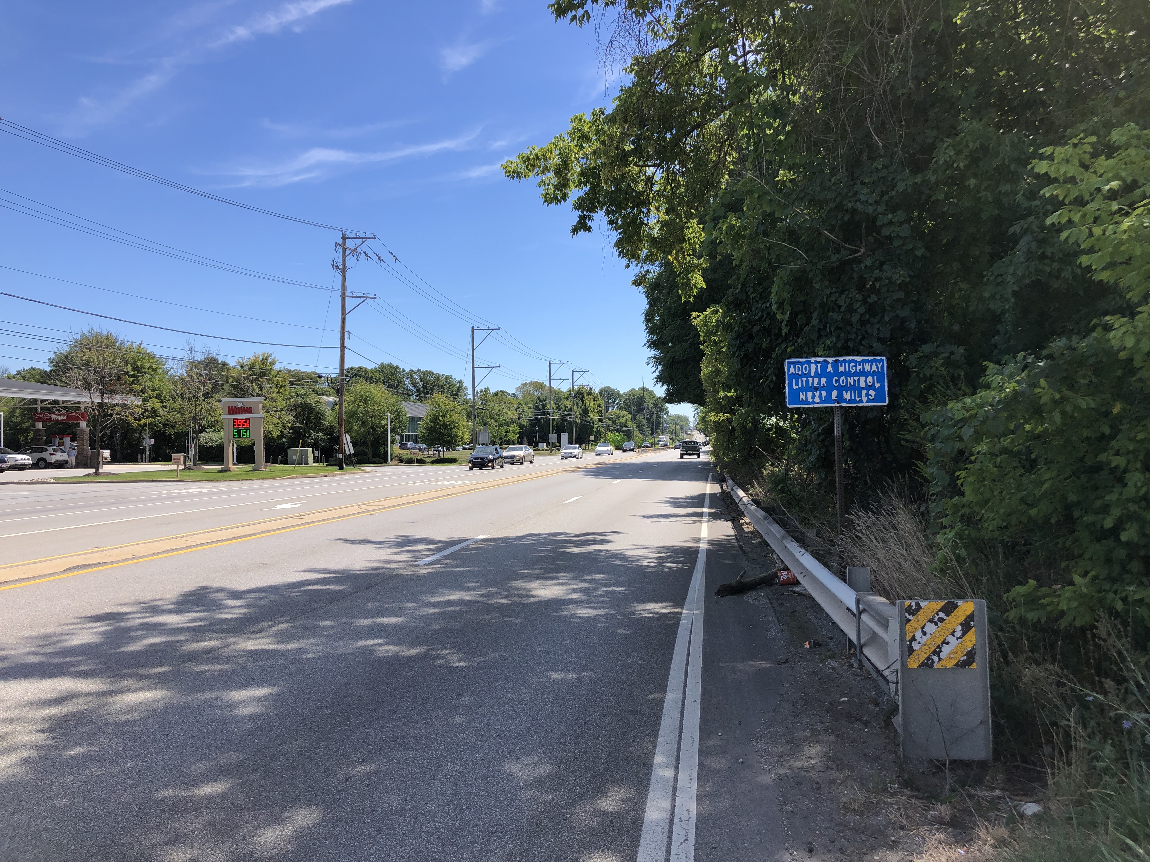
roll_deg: +1.3
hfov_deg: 63.4
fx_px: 930
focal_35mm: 28
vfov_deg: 49.7
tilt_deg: +1.0
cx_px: 575
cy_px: 431
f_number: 1.8
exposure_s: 1/1473
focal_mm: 4
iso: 20
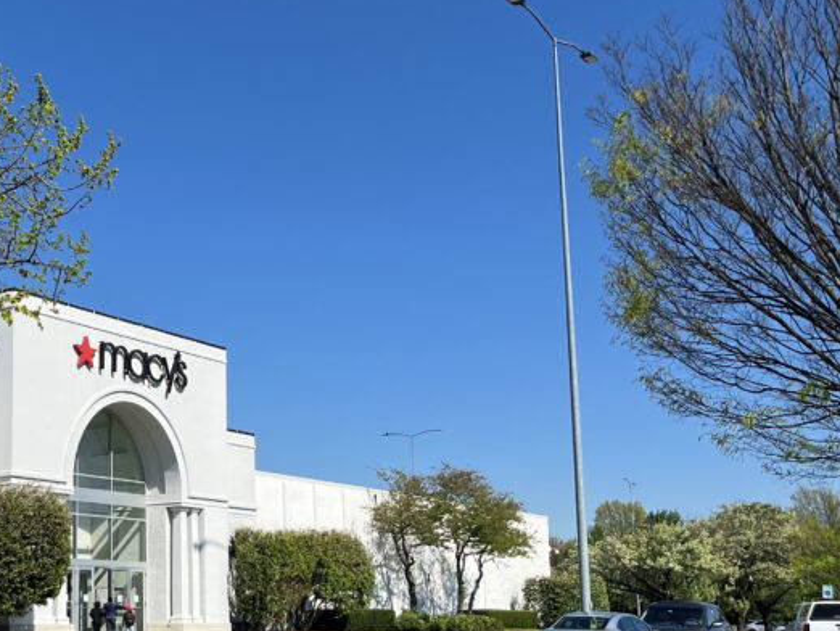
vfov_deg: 28.4
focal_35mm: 51
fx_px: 1238
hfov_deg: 35.7
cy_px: 430
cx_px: 119
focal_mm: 5.1
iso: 50
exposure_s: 1/5556
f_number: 1.6
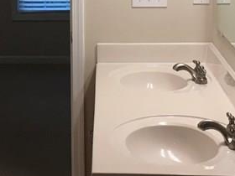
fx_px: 720
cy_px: 23
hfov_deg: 18.2
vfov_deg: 13.9
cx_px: 13
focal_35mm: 106
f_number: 2.2
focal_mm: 4.15
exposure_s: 1/30
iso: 25
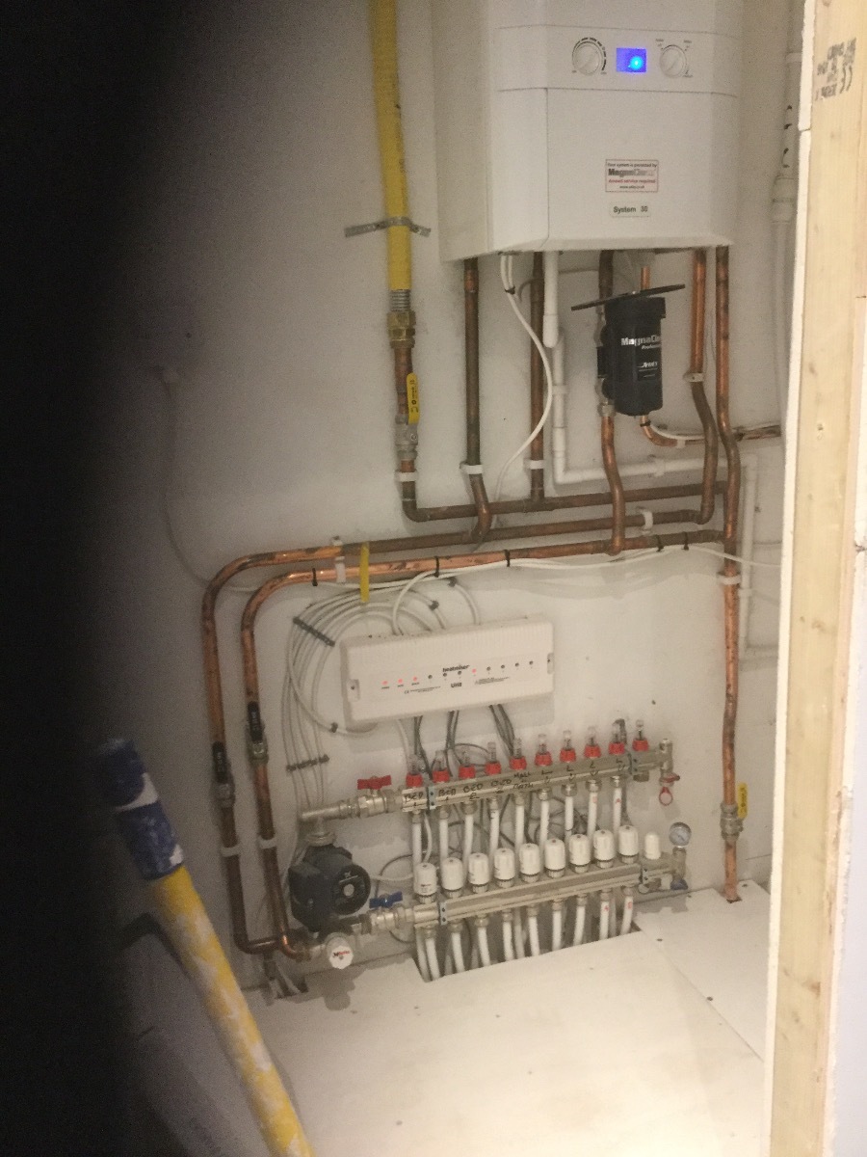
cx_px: 434
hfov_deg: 45.4
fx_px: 1035
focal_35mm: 31
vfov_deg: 58.4
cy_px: 578
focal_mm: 3.3
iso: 200
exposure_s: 1/33
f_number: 2.4
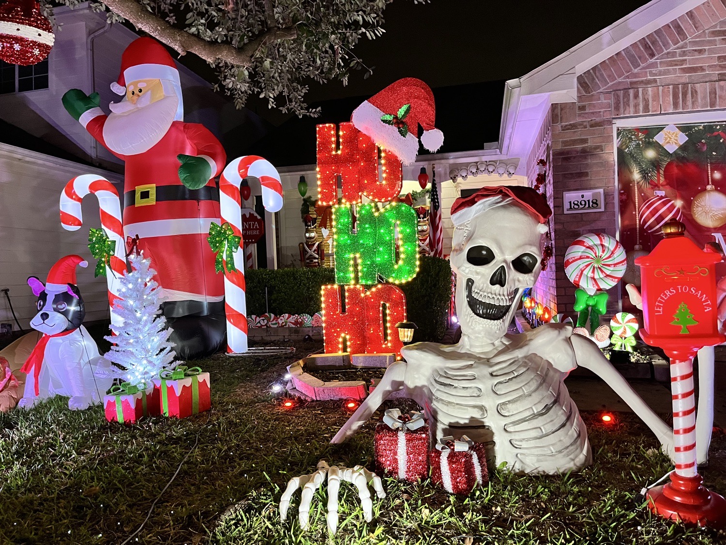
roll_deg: +2.7
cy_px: 272
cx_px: 363
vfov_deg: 53.1
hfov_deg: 67.3
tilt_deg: -0.7
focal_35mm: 26
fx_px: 545
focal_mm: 5.1
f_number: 1.6
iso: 320
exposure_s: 1/60
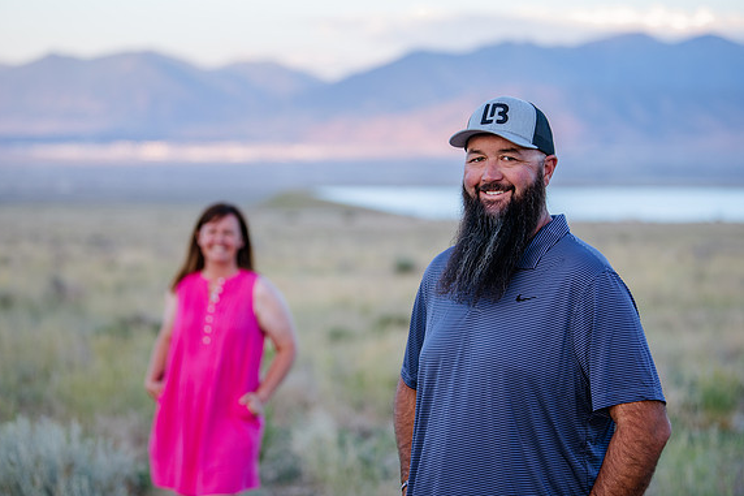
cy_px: 239
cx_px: 355
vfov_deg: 13.4
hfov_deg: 20.0
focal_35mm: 102
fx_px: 2107
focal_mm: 95
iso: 200
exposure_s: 1/200
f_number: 2.8
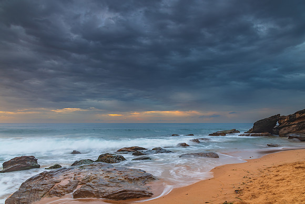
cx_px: 158
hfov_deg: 71.5
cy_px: 100
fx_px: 212
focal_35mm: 25
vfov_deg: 51.3
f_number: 9
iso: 50
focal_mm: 24
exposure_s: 1
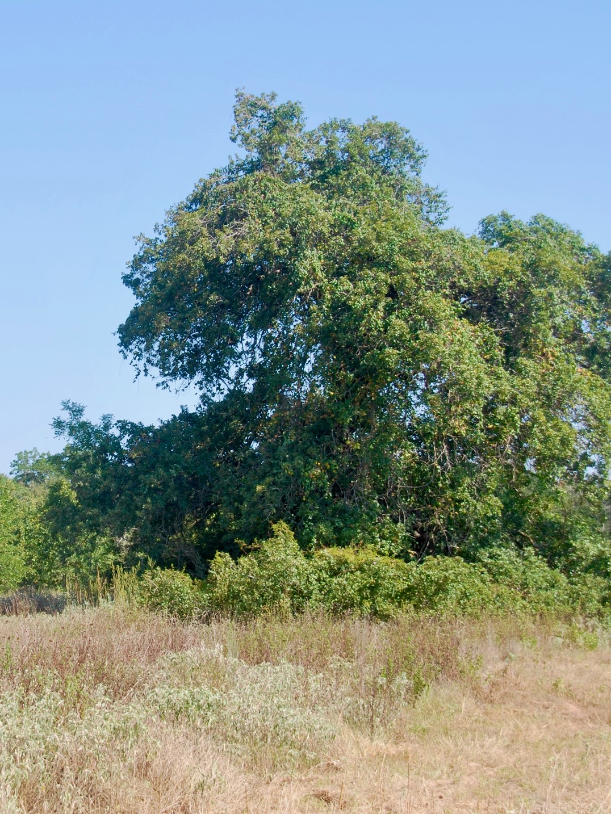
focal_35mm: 96
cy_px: 407
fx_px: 2259
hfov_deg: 15.3
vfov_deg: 20.4
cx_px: 129
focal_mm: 44
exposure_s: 1/200
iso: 100
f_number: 6.3
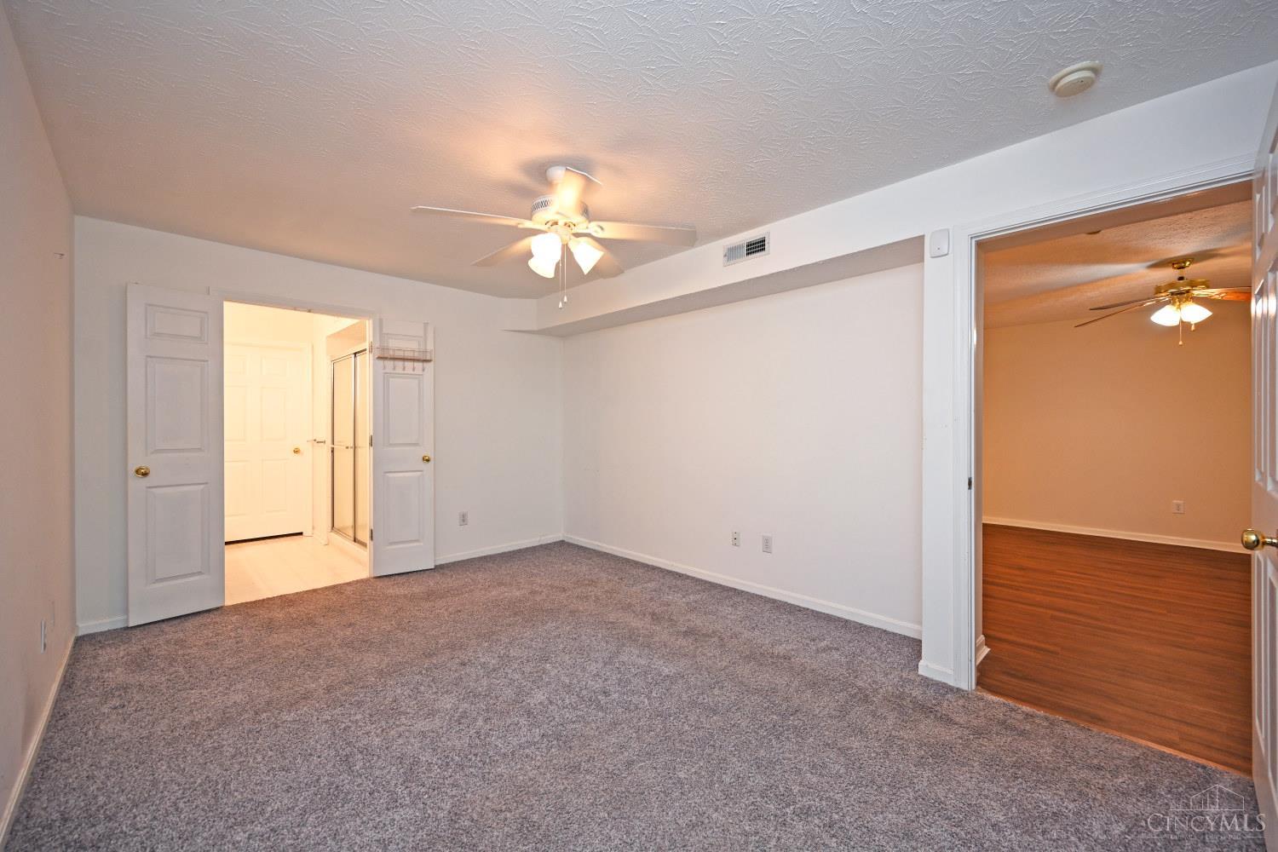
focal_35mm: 14
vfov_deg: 81.2
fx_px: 497
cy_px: 426
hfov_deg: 104.3
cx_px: 639
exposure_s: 1/60
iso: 500
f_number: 4
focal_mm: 14
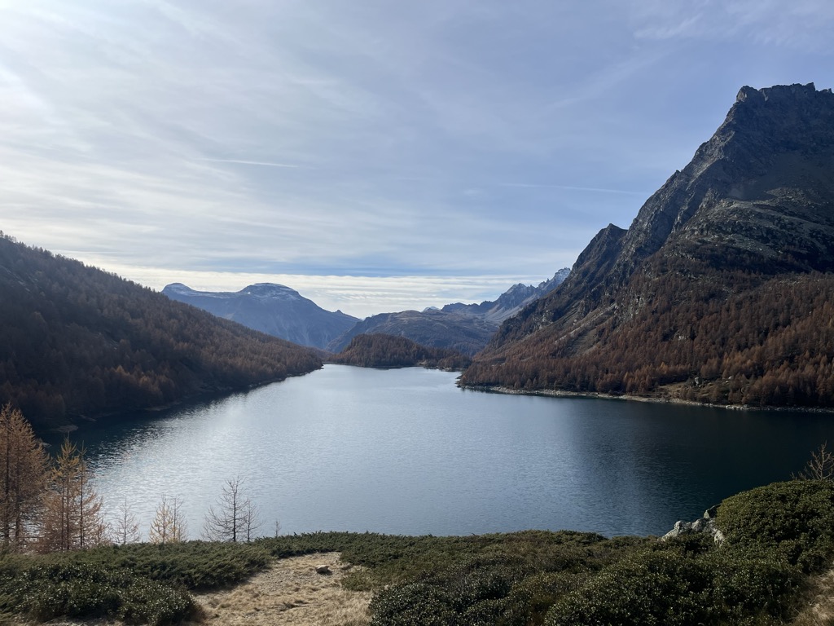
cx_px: 417
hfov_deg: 67.3
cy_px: 313
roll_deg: +0.3
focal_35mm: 26
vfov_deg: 53.1
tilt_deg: +2.8
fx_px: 626
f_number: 1.6
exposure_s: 1/9091
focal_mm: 5.1
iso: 50
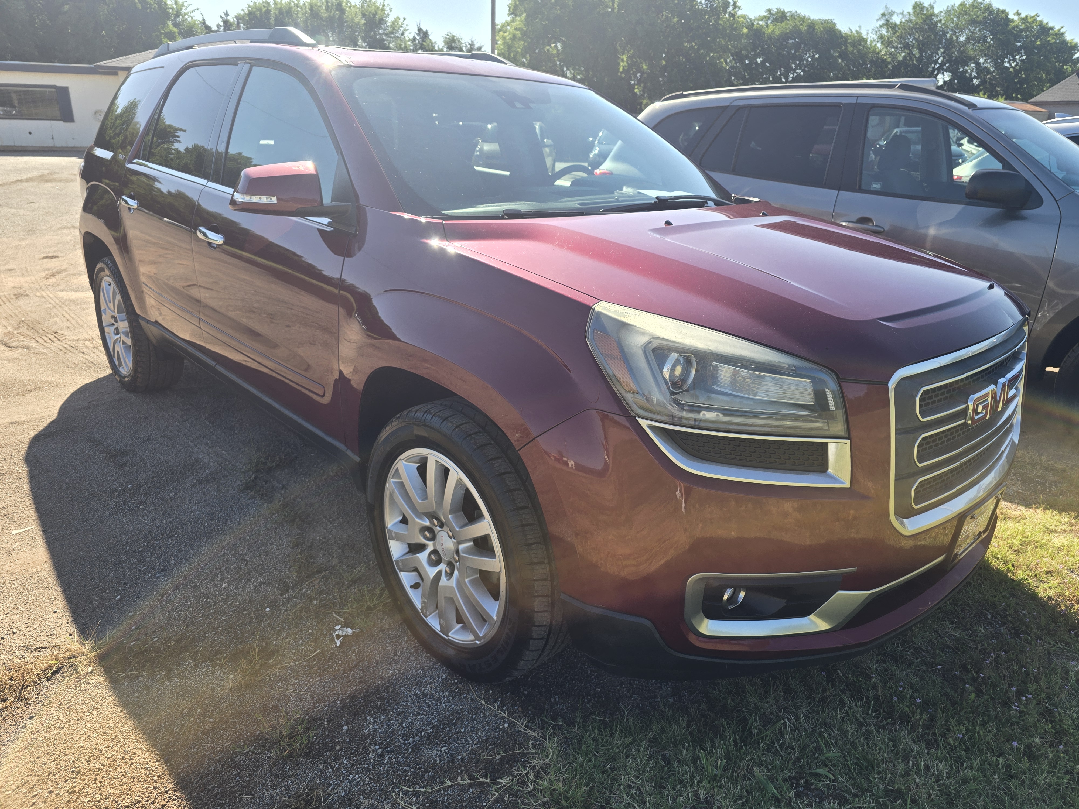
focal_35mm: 23
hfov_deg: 73.9
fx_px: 717
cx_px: 540
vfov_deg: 58.9
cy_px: 404
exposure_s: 1/310
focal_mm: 6.3
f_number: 1.7
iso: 12
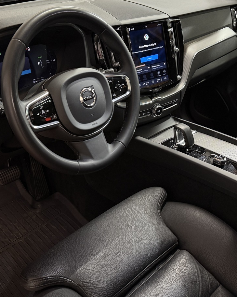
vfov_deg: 49.0
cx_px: 85
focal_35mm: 37
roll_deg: -0.6
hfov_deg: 39.8
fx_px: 325
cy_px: 136
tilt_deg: -29.9
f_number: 1.78
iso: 200
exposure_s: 1/50
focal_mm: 6.76
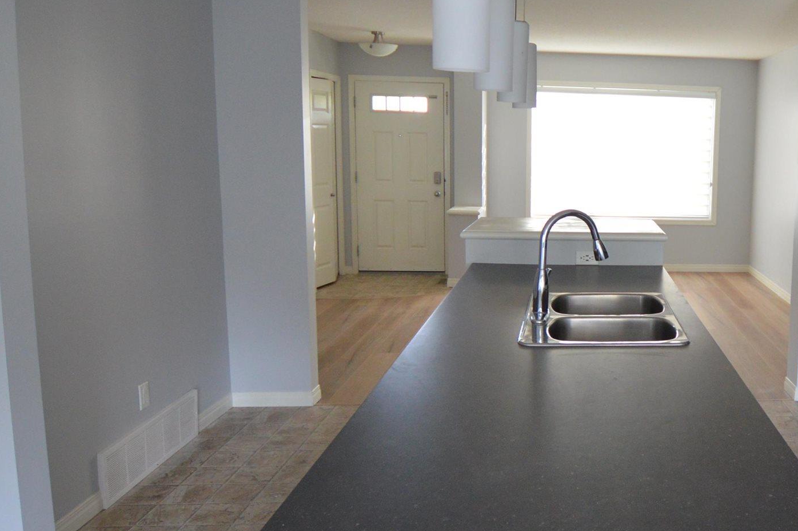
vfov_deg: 39.9
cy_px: 242
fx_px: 731
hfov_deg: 52.6
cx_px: 665
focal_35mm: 33
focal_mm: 10
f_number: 3.5
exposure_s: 1/60
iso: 720
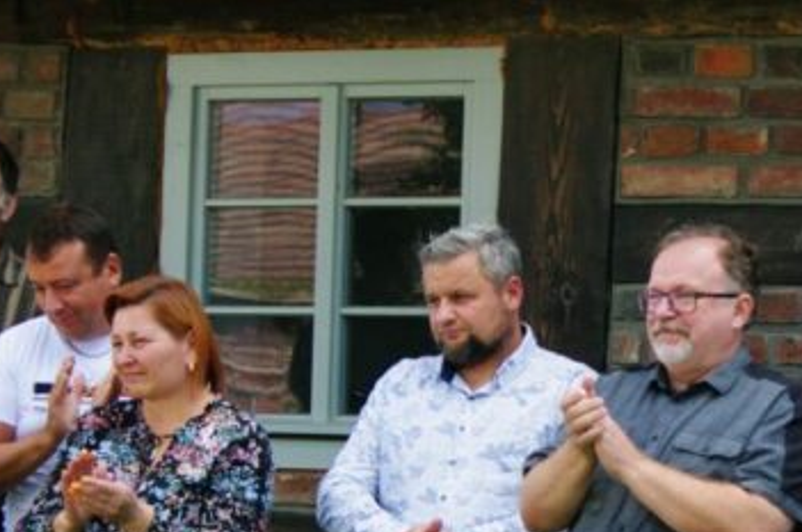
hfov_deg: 12.4
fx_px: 3648
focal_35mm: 164
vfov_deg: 8.3
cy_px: 434
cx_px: 731
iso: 400
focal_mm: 50
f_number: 4.5
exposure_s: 1/500
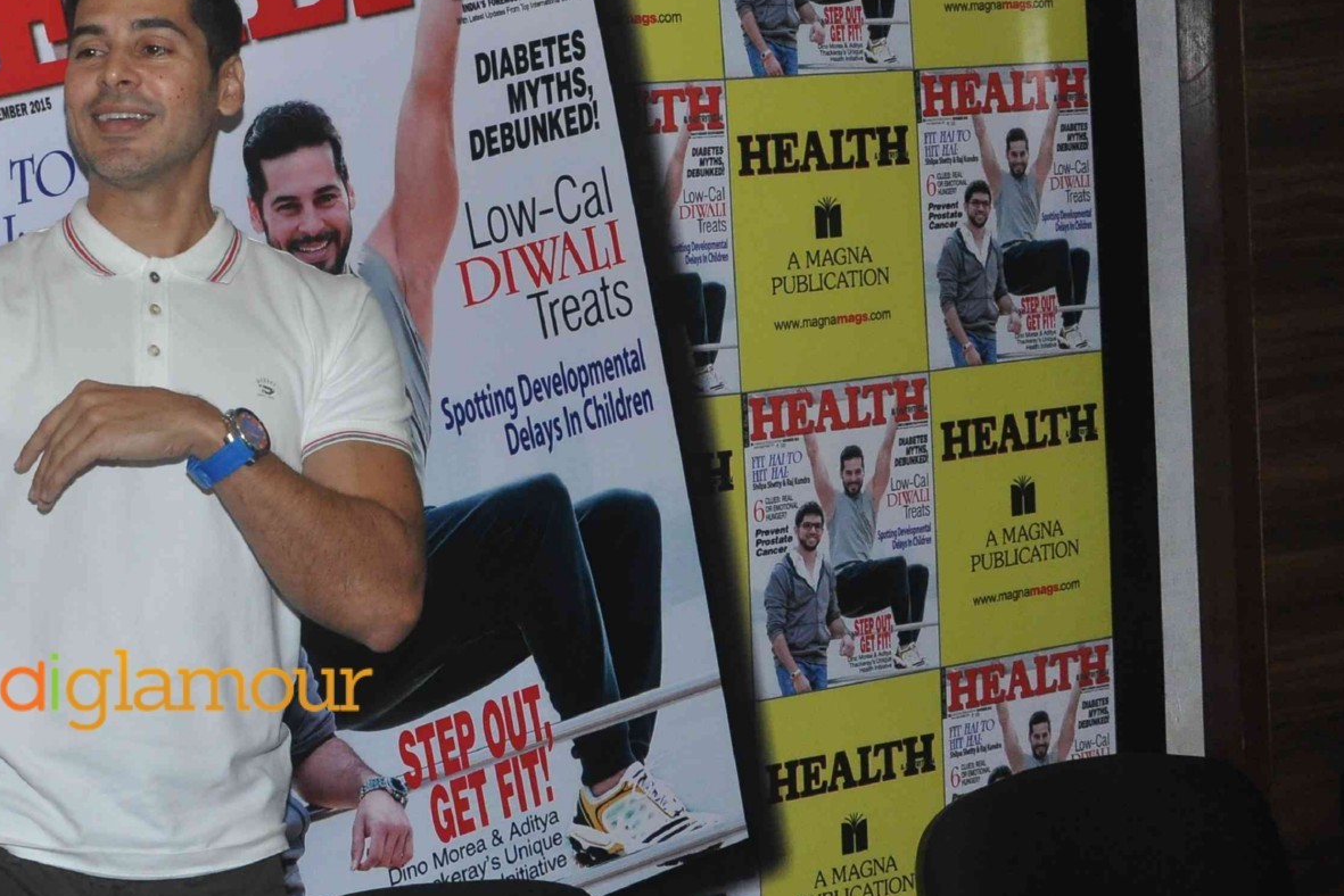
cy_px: 290
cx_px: 92
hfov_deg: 30.3
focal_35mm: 63
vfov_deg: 21.5
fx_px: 2352
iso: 1000
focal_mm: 22
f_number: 10
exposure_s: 1/200
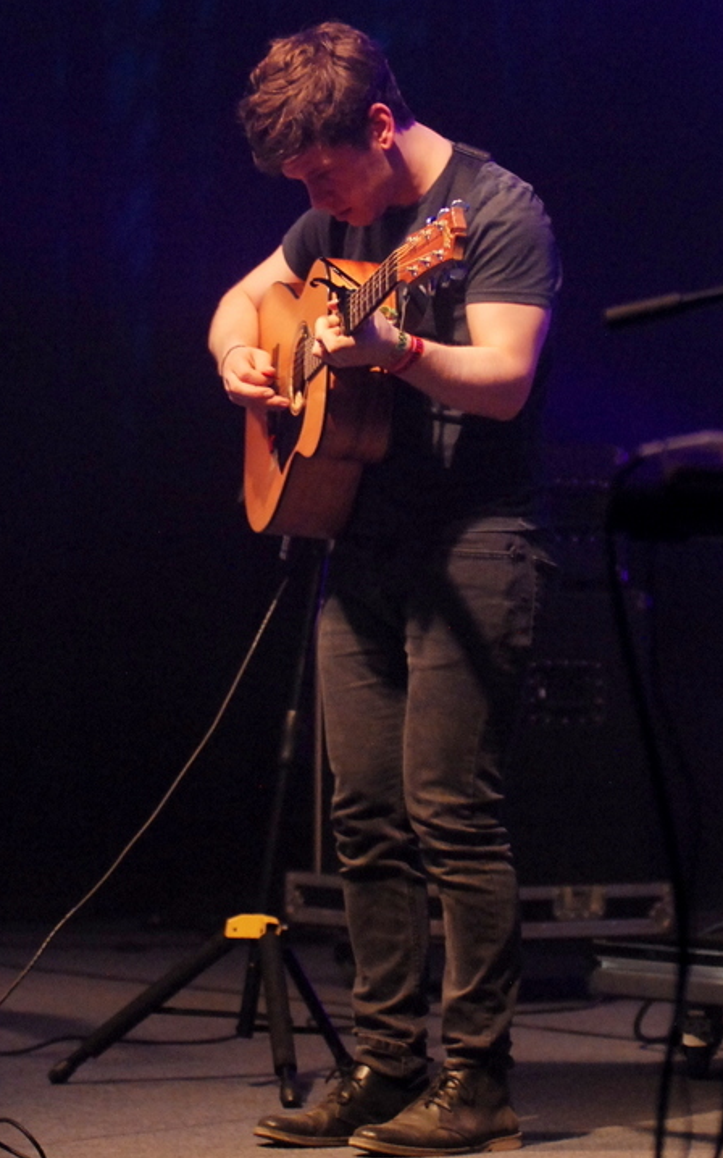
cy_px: 580
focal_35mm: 123
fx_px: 3879
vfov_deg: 17.0
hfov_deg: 10.6
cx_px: 372
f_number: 2.8
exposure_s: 1/160
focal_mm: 80
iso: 1600
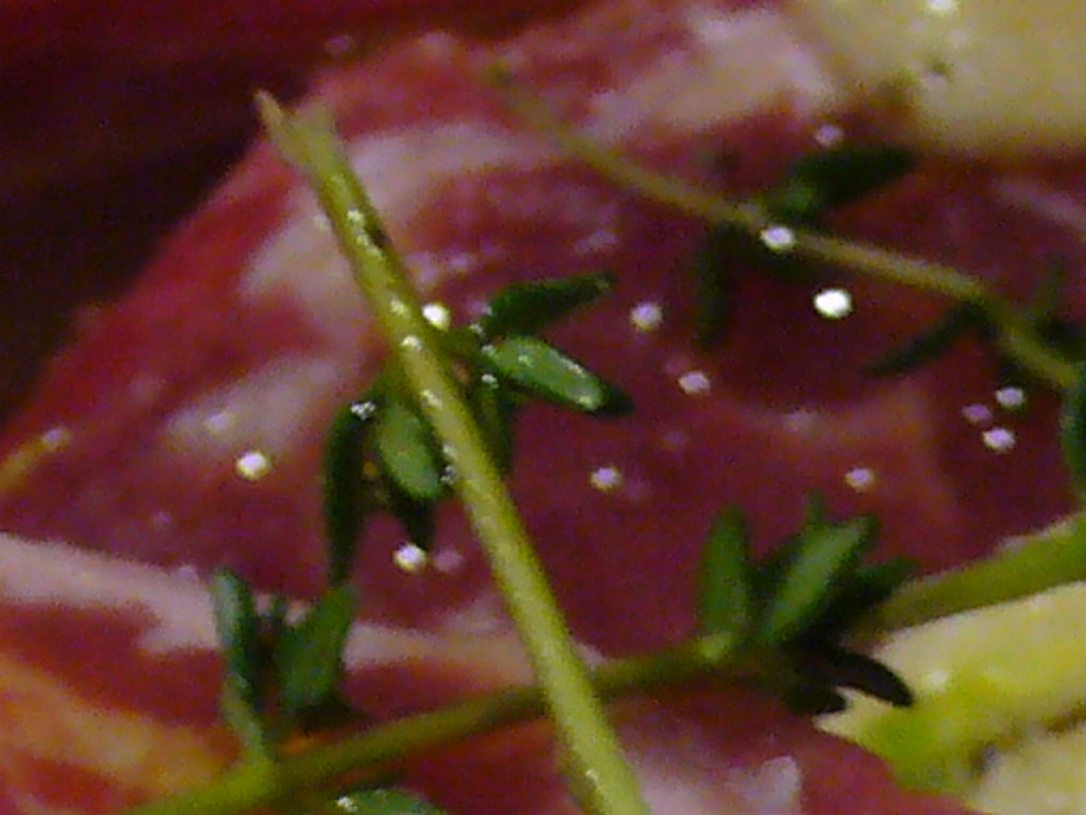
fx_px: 11454
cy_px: 2208
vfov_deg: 4.0
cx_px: 1280
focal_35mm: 365
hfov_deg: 5.4
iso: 200
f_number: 3.9
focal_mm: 10.9
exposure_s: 1/13
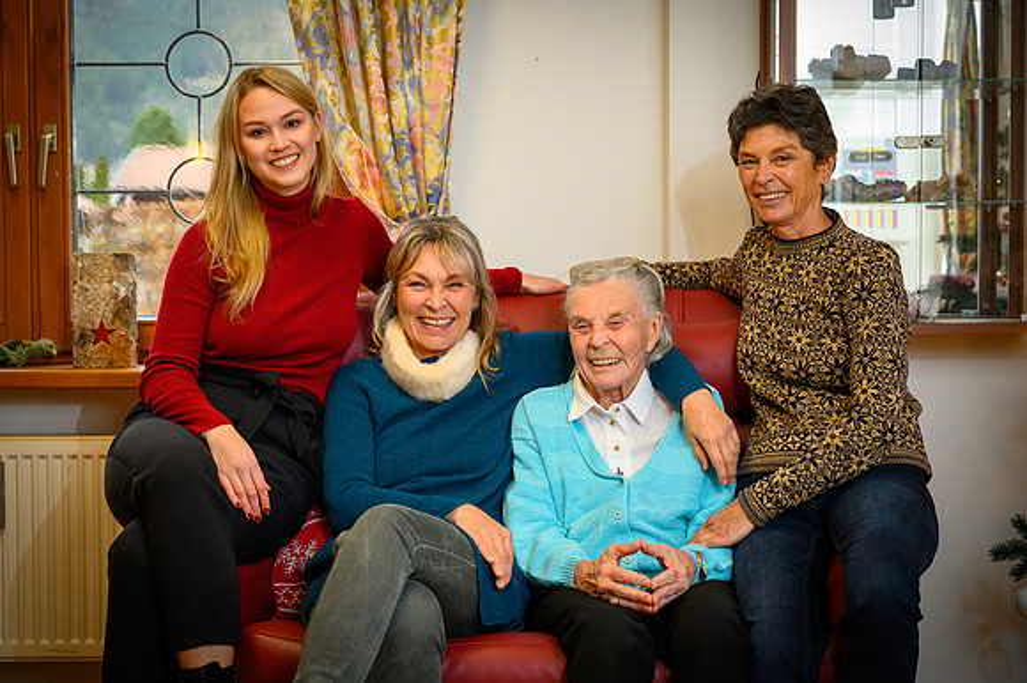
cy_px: 342
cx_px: 514
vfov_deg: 24.6
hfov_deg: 36.3
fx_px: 1568
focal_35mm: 55
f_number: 4
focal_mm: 55
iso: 800
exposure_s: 1/100
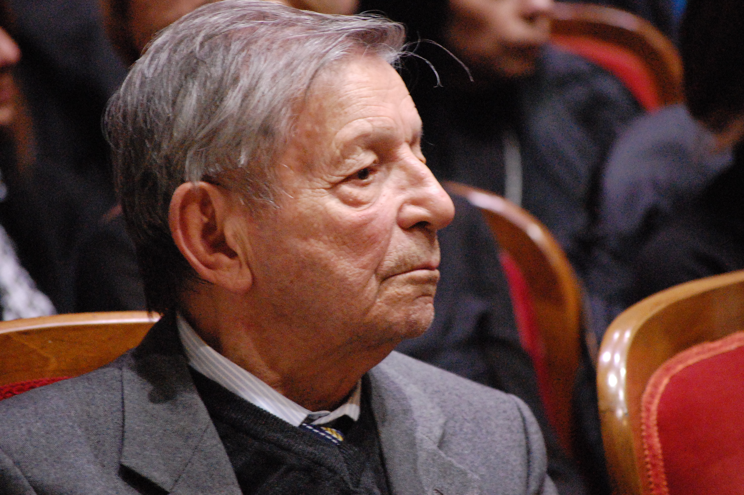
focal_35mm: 240
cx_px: 372
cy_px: 248
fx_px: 4956
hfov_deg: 8.6
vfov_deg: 5.7
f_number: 5.3
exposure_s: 1/30
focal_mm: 160
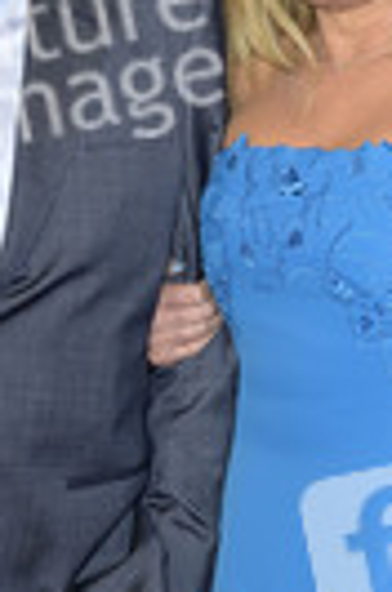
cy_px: 303
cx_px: 125
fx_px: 3070
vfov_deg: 11.0
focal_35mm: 187
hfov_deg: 7.3
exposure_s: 1/250
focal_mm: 62
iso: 640
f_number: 6.3
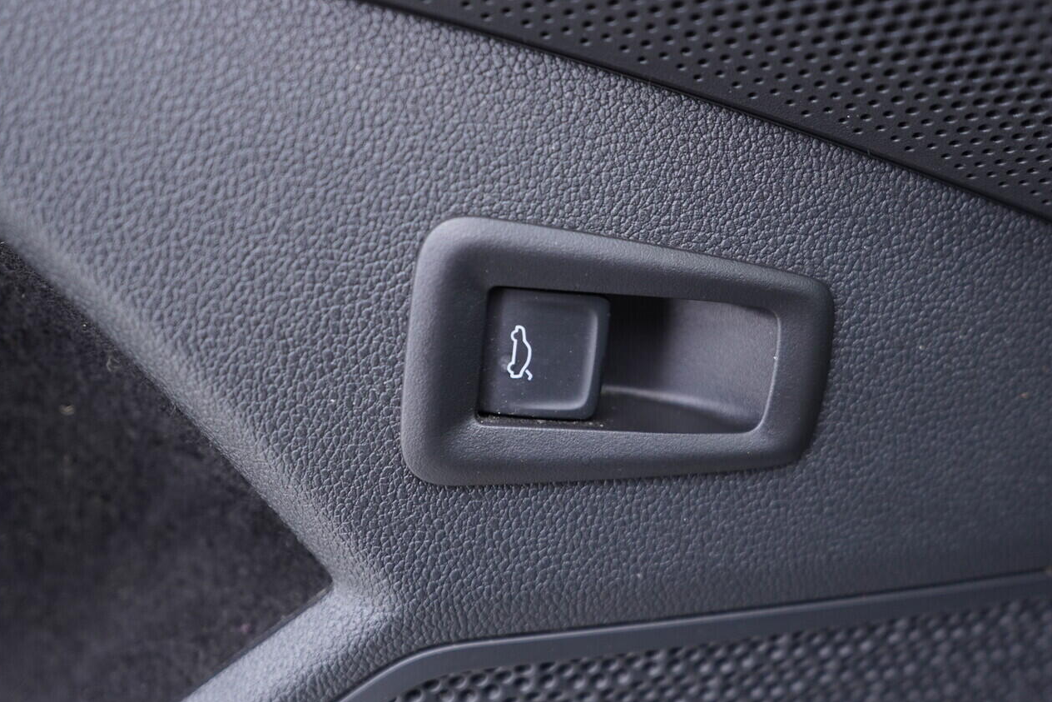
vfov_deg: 32.6
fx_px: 1198
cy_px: 319
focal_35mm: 41
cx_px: 533
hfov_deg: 47.4
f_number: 2.8
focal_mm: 24
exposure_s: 1/40
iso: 500
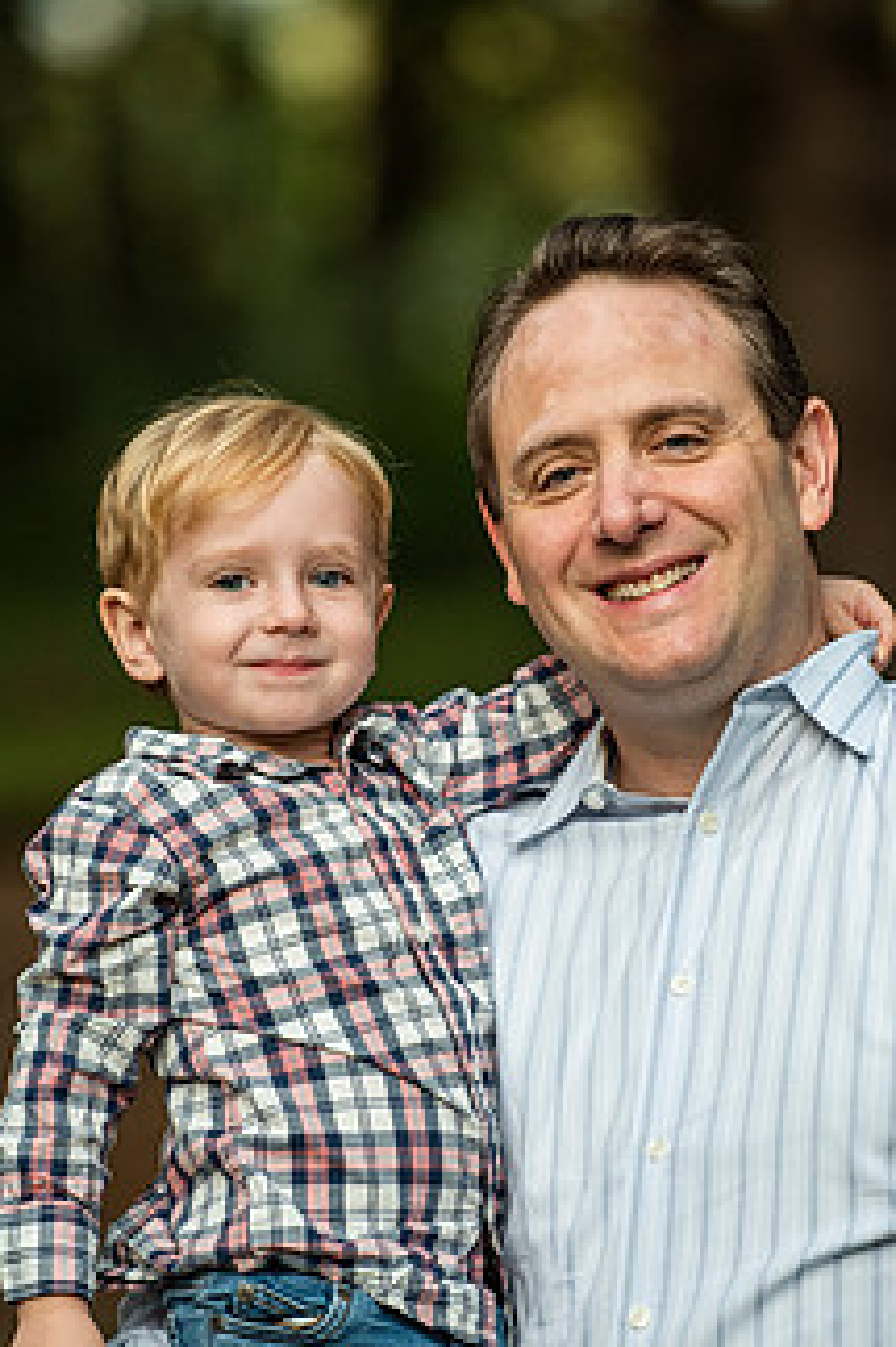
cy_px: 717
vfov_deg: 7.4
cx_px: 475
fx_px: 10426
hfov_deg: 4.9
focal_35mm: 279
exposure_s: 1/250
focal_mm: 200
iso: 1250
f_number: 3.2
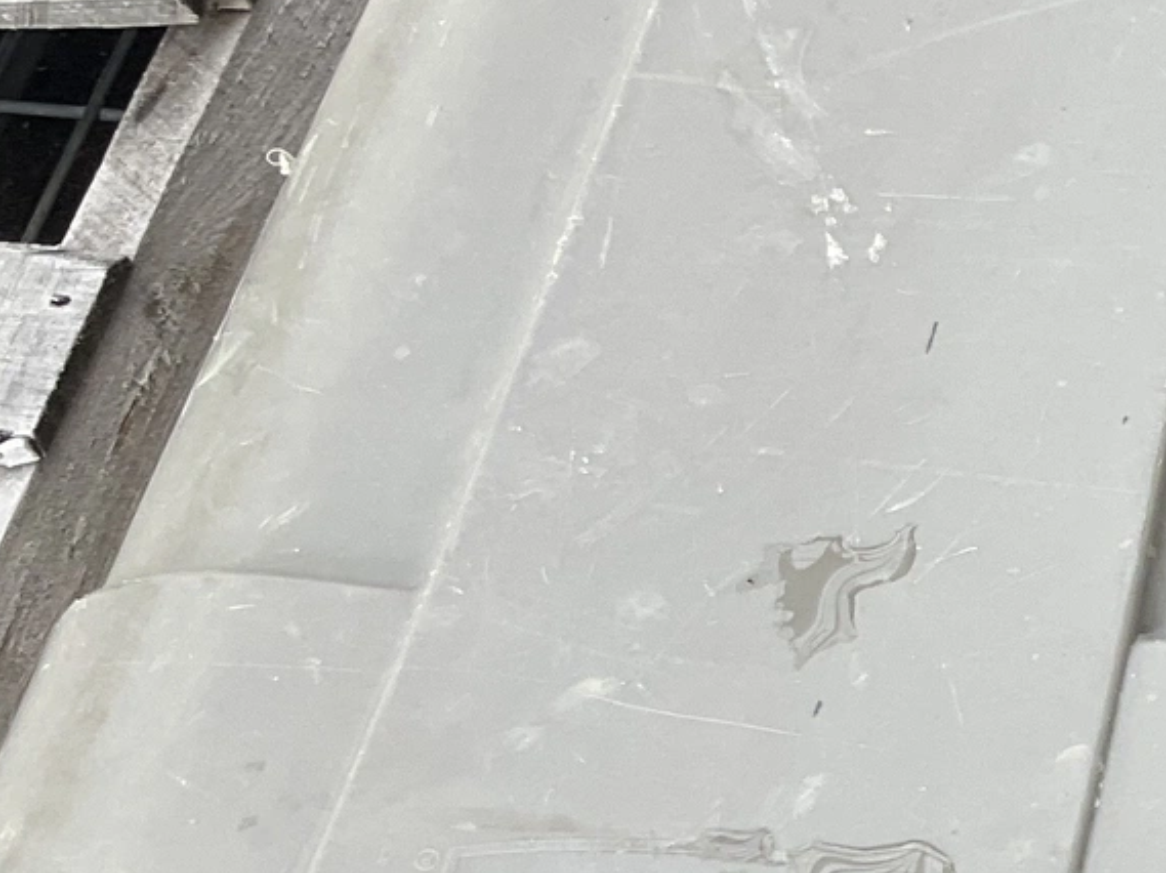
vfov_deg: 14.5
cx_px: 1941
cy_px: 543
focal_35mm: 102
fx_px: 3434
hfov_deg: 16.8
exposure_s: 1/122
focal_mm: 3
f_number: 1.8
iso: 40
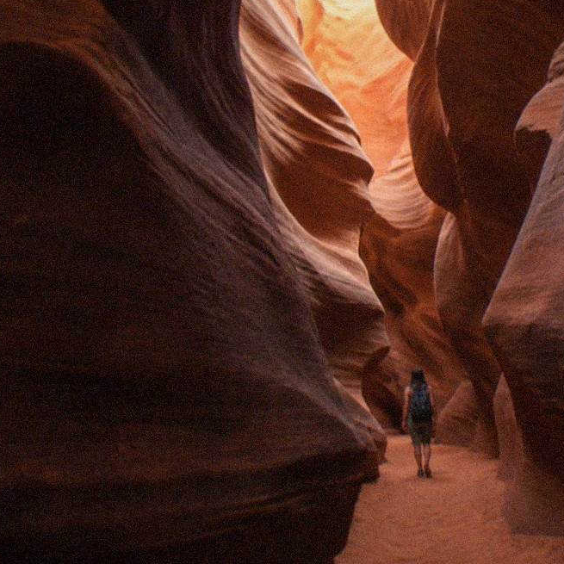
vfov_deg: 35.4
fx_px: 885
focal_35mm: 48
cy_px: 279
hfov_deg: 35.2
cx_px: 350
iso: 800
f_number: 9
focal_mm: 37
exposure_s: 1/20
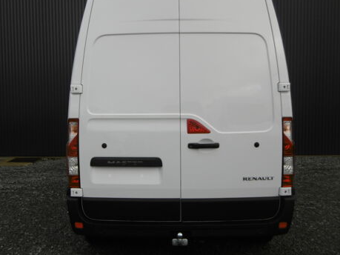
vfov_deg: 32.2
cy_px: 124
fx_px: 442
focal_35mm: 45
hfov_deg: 42.1
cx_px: 167
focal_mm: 7.7
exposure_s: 1/500
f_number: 3.8
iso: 320
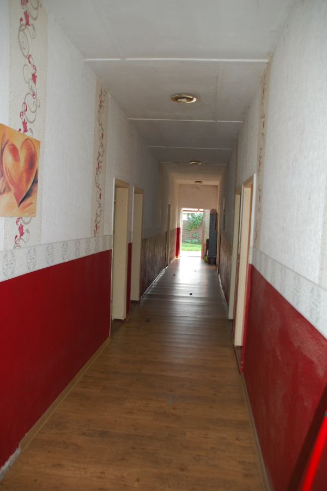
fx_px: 368
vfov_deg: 67.4
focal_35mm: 27
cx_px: 164
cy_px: 246
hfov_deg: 47.9
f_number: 3.5
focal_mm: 18
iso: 400
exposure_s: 1/60
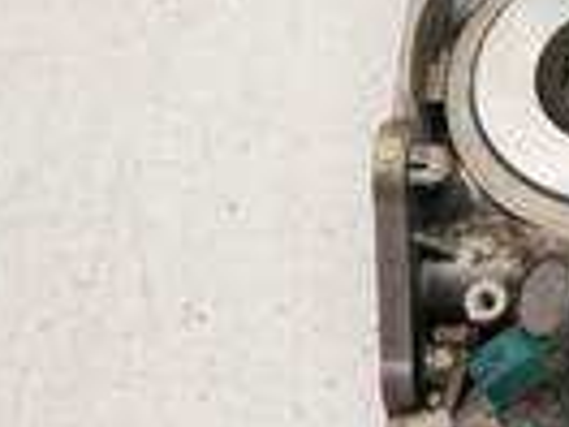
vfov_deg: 16.5
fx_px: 1430
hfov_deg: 21.3
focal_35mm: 87
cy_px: -30
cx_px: 629
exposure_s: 1/60
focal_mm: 12
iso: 250
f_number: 3.5
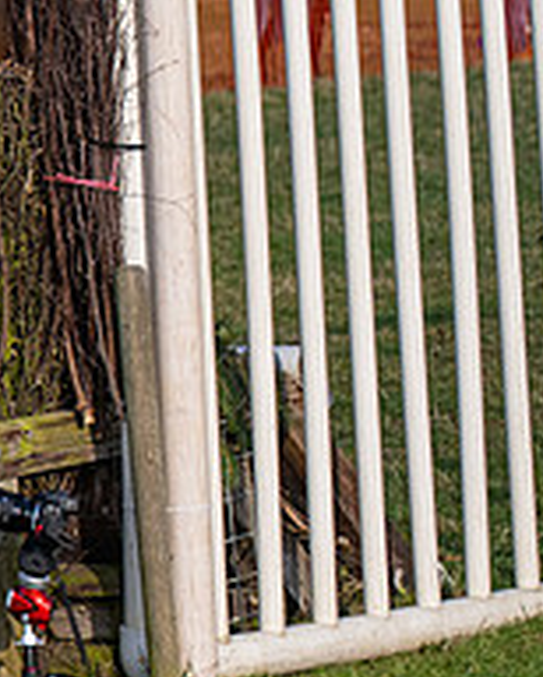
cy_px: -129
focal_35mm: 284
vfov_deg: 6.8
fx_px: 5696
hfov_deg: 5.3
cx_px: -565
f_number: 2.8
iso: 400
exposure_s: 1/6400
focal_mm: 70
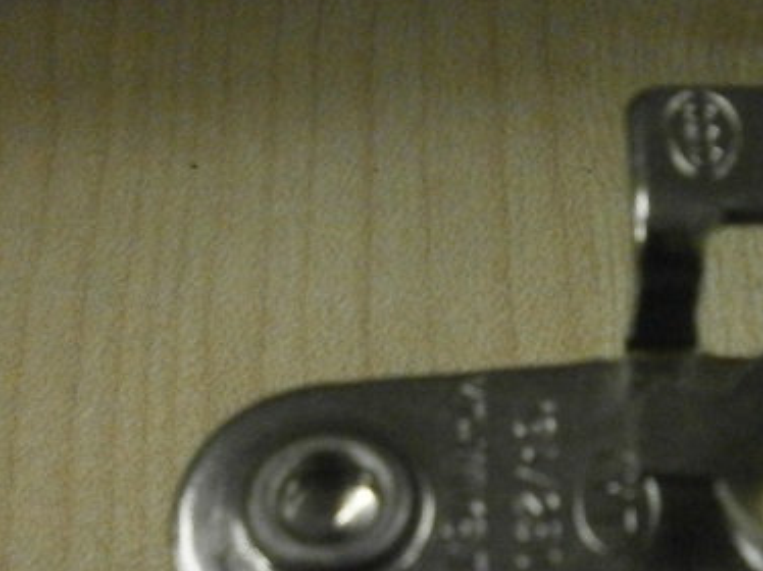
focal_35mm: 68
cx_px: 514
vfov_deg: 21.0
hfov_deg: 28.4
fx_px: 1498
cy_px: 542
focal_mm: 5.8
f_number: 3.1
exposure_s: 1/200
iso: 800
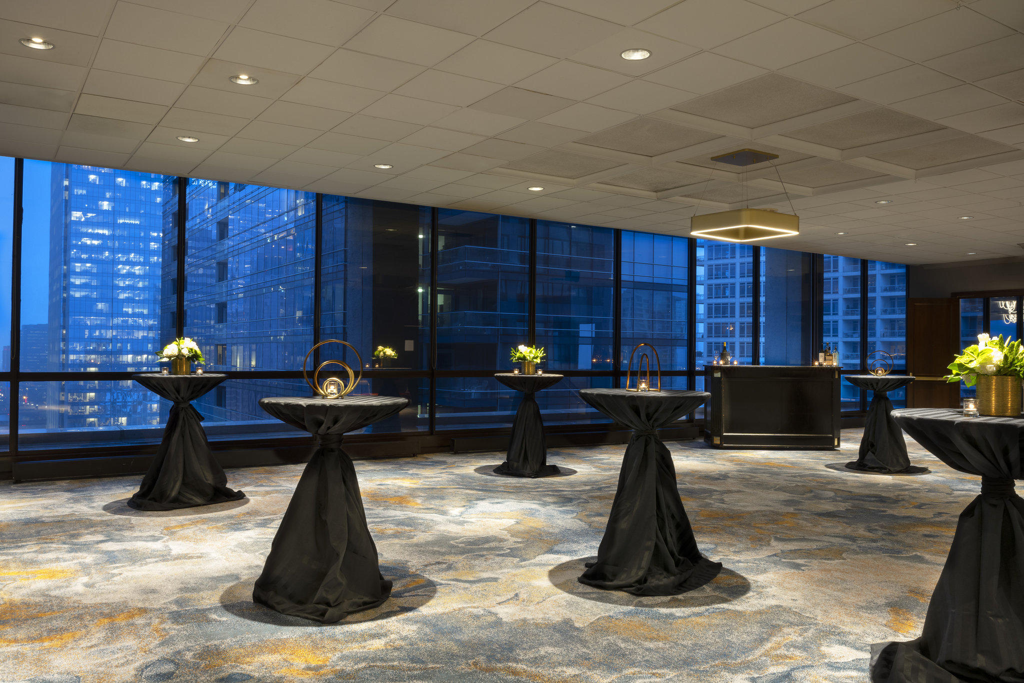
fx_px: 825
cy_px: 342
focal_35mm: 29
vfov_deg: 45.0
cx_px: 512
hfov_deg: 63.7
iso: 100
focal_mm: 29
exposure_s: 15
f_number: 22
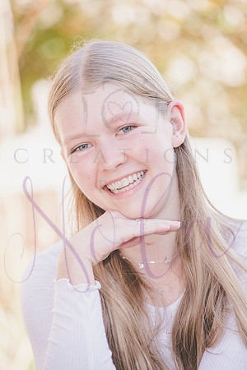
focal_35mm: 155
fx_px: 1595
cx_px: 124
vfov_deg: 13.2
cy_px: 185
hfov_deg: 8.9
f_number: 5
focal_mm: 155
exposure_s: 1/400
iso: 400
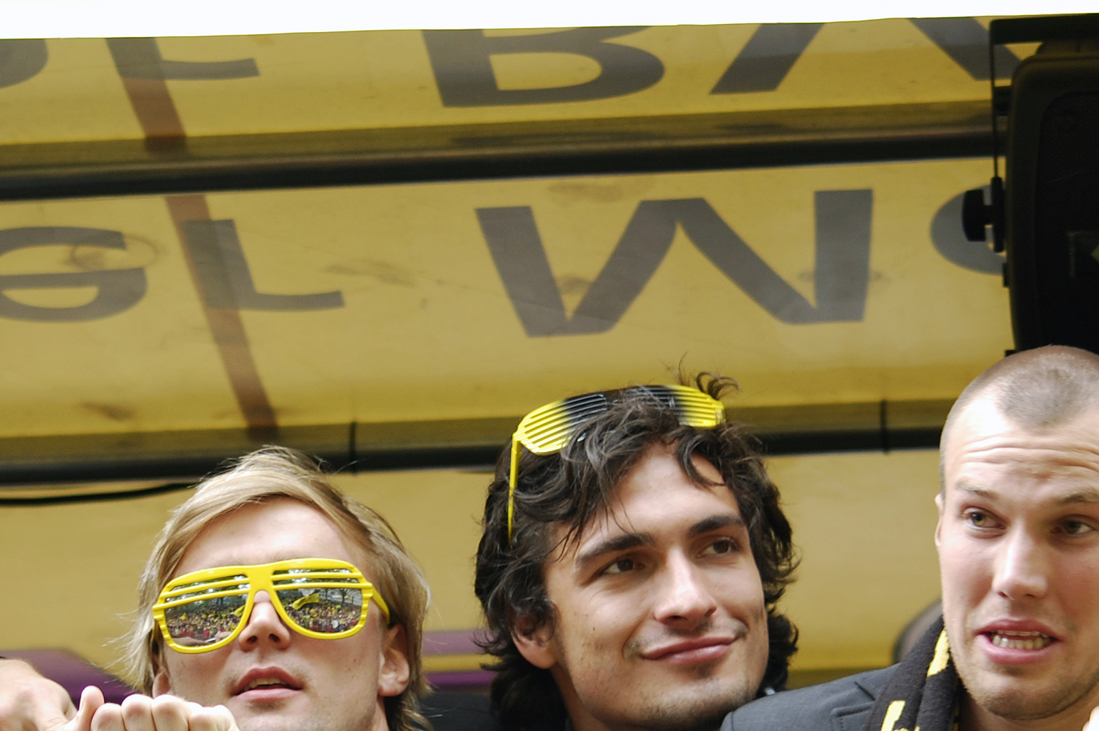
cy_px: 676
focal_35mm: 196
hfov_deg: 10.5
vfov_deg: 7.0
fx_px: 5978
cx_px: 482
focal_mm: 70
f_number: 4
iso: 200
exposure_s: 1/125
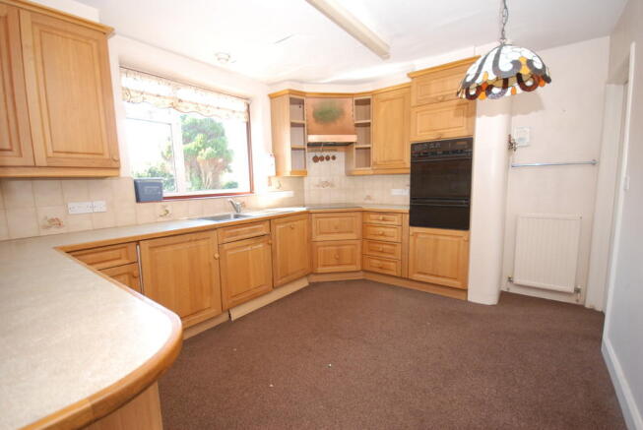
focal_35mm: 15
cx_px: 322
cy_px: 215
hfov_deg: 100.3
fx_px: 268
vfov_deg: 77.5
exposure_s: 1/60
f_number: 4
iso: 400
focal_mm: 10
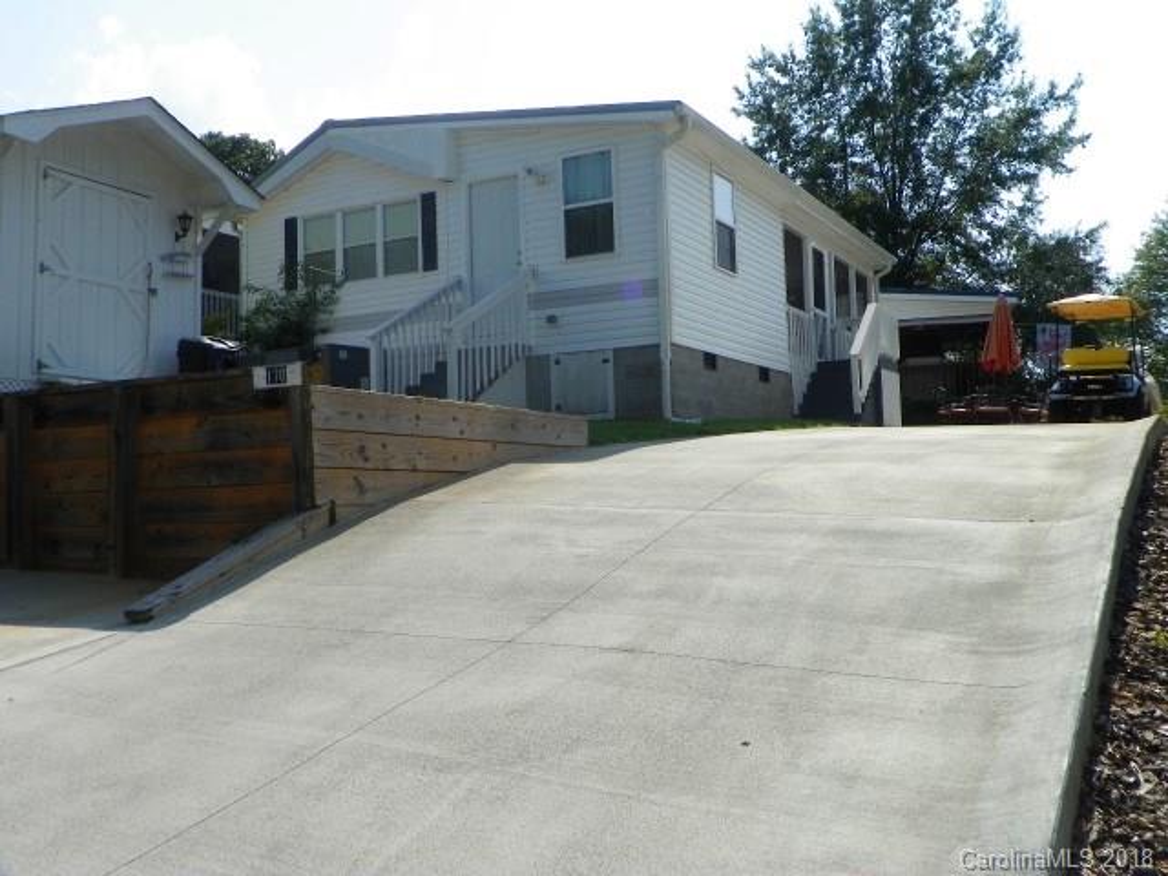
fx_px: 1181
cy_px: 438
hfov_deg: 52.6
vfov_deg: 40.7
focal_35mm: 35
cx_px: 584
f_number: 5.6
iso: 64
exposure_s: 1/400
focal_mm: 6.2
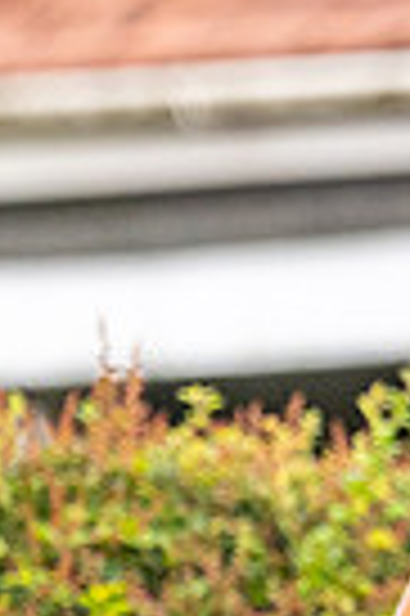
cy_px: 651
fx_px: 37333
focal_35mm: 2180
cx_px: 1026
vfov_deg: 0.9
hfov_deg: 0.6
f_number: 4
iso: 500
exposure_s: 1/2500
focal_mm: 300
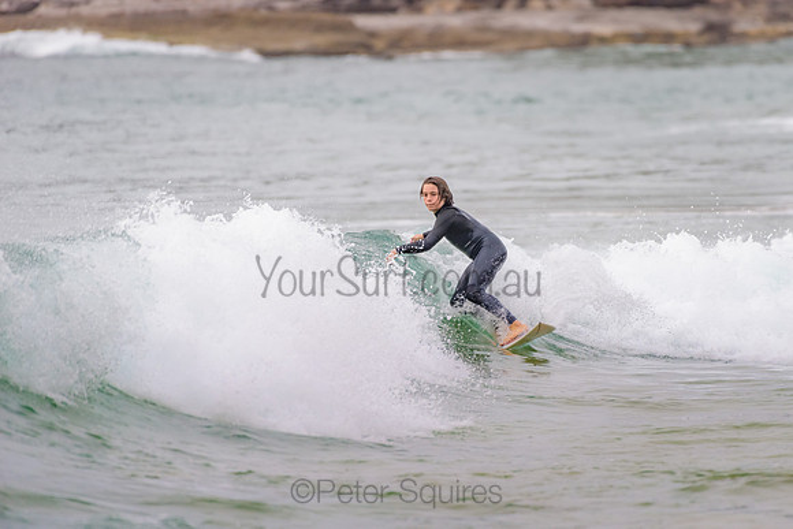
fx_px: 13504
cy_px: 266
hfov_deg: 3.4
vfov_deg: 2.2
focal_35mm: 613
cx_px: 486
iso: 400
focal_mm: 500
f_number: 5.6
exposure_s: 1/800
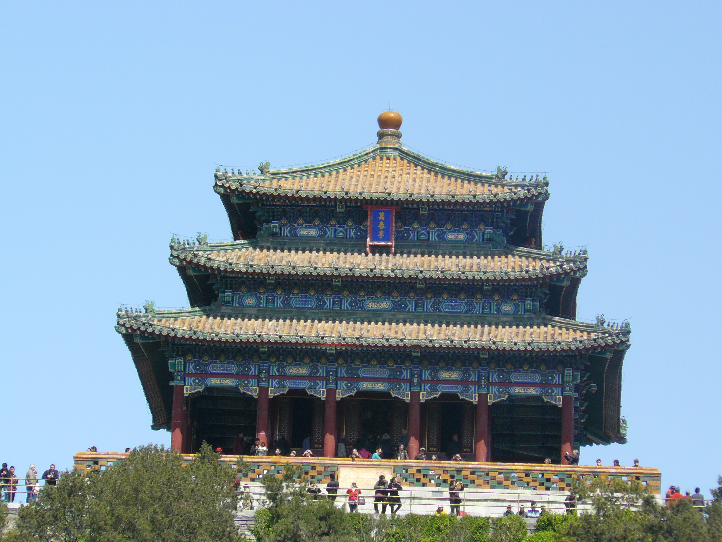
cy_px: 271
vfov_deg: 4.9
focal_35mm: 301
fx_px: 6278
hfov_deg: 6.6
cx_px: 361
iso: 100
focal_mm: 50.1
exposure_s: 1/250
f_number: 5.6
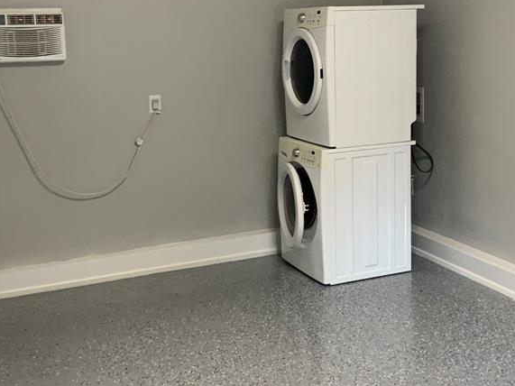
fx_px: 773
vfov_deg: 27.9
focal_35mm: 52
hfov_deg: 36.8
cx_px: 286
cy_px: 134
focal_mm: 3
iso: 125
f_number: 1.8
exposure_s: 1/60
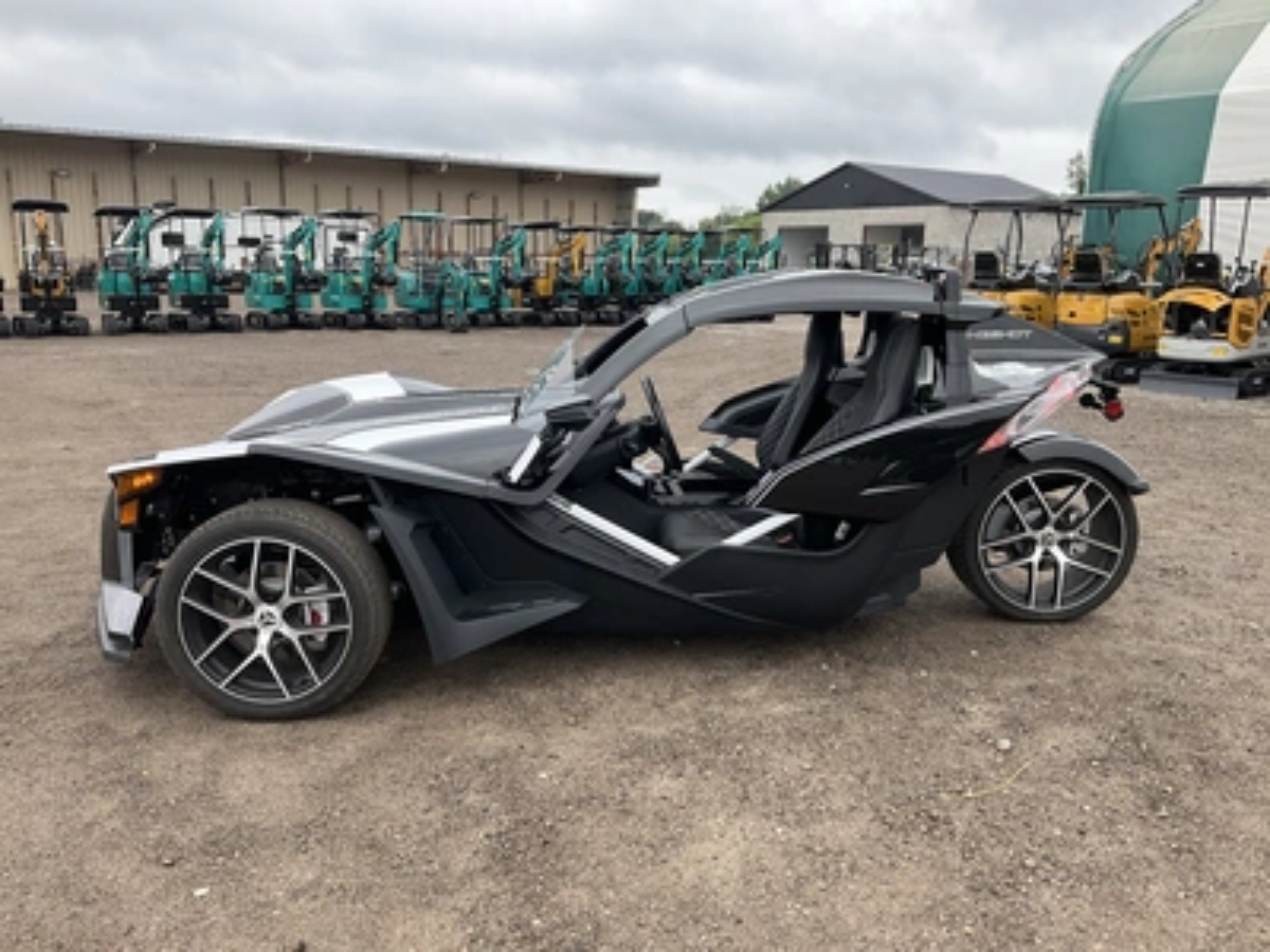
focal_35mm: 29
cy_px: 476
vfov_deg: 48.2
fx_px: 1064
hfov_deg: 61.7
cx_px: 635
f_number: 1.8
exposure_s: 1/194
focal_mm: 3
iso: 20
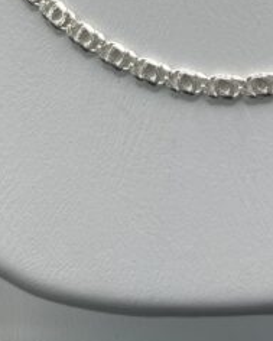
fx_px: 868
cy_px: -181
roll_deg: +0.9
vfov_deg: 19.2
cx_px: 246
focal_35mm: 86
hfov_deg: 17.6
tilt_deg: -11.2
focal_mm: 5.1
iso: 40
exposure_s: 1/278
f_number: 1.6
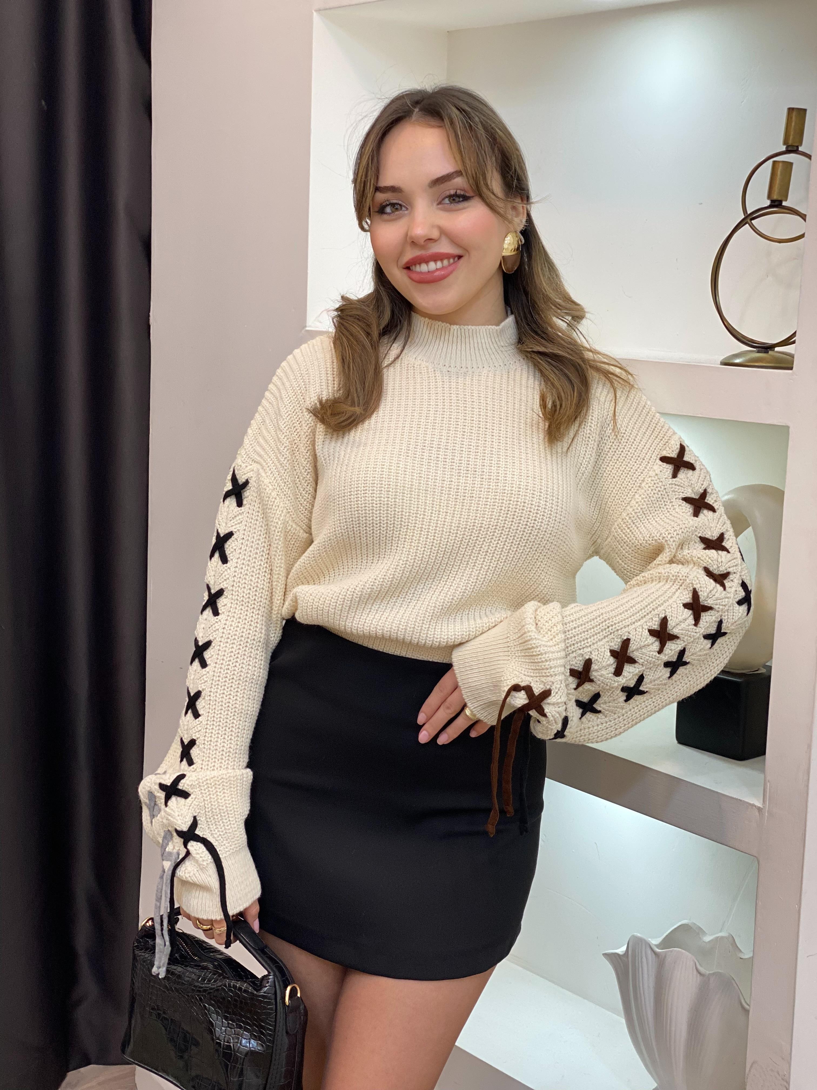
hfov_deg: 28.0
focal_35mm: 52
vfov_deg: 36.8
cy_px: 545
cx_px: 408
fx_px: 1636
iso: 100
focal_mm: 6
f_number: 2
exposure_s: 1/100
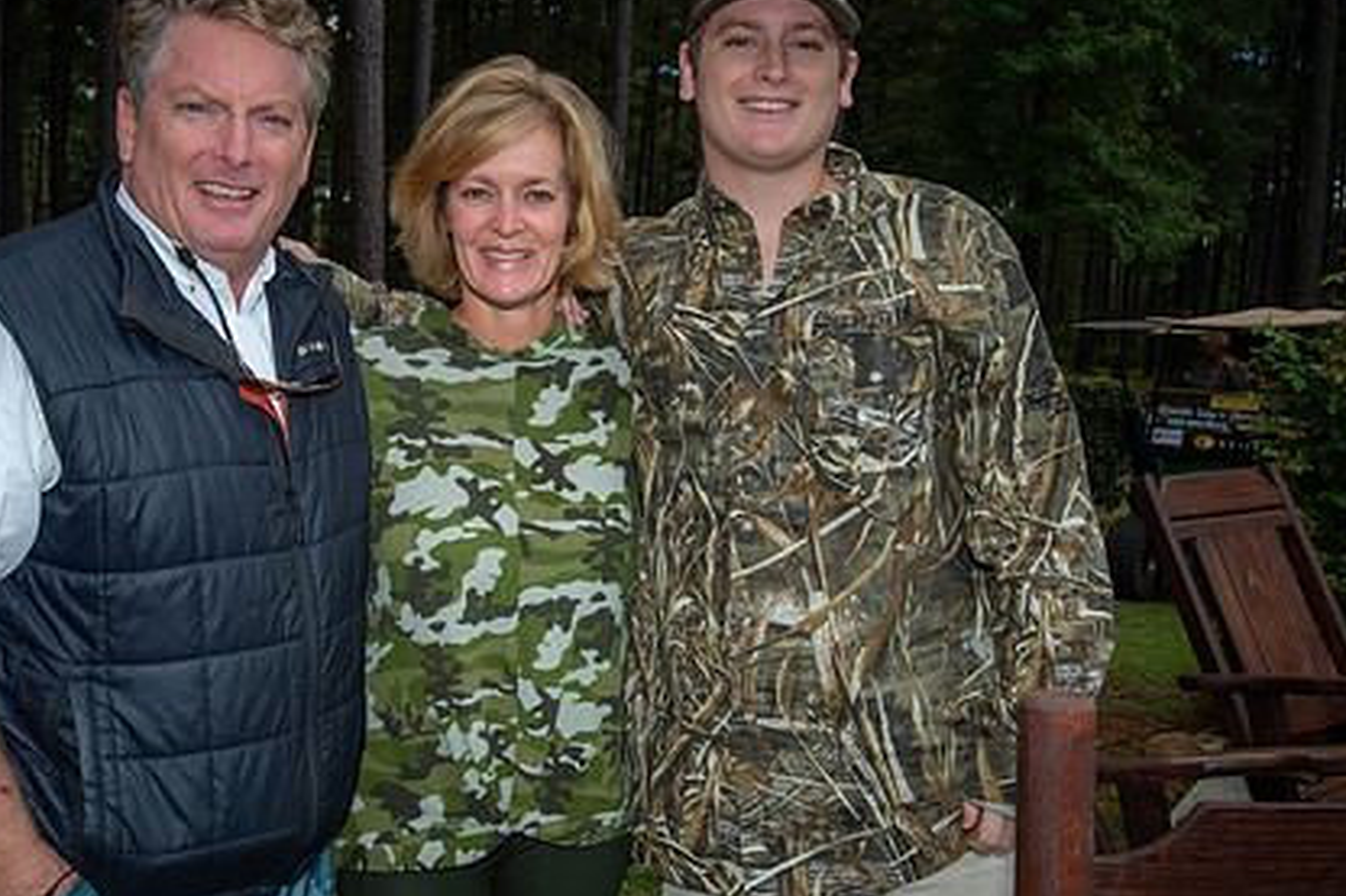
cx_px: 557
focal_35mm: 39
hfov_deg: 49.3
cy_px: 443
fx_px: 1458
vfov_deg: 34.2
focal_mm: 28
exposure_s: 1/250
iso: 200
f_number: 10
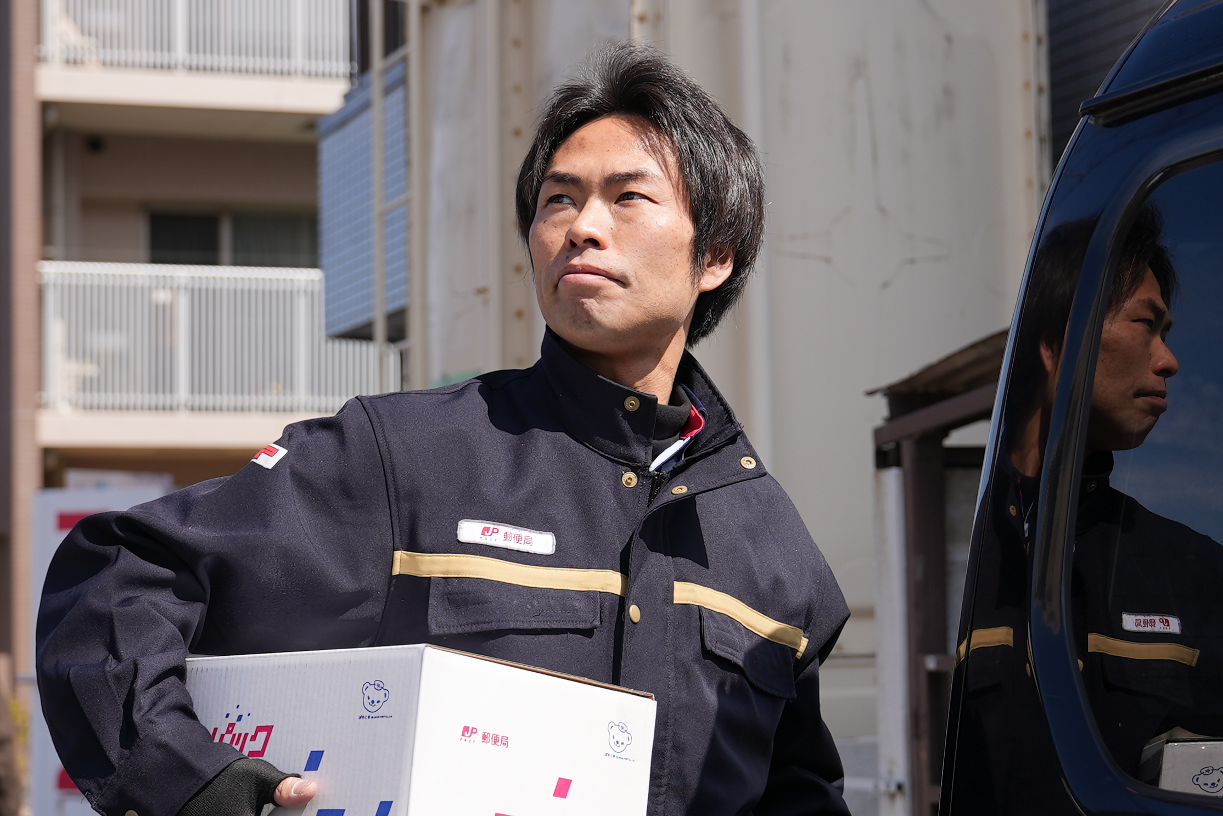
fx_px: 2786
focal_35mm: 82
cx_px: 669
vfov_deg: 16.7
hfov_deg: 24.7
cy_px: 452
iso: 80
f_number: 4
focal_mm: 44
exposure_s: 1/640
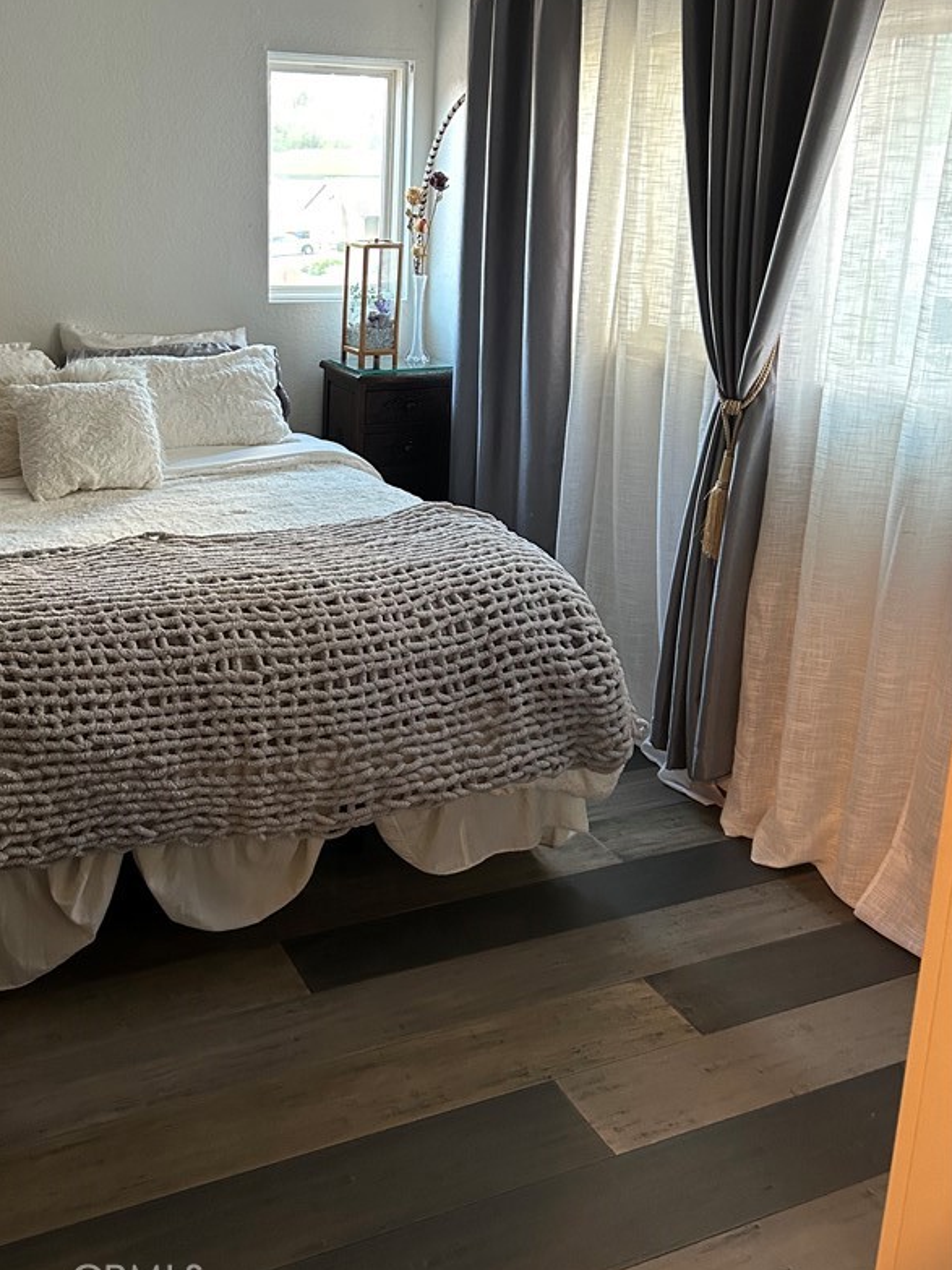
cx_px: 334
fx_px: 1247
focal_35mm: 34
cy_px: 472
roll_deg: -1.3
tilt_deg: -13.3
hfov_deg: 41.4
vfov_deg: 53.3
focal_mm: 5.7
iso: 250
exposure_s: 1/60
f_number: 1.5
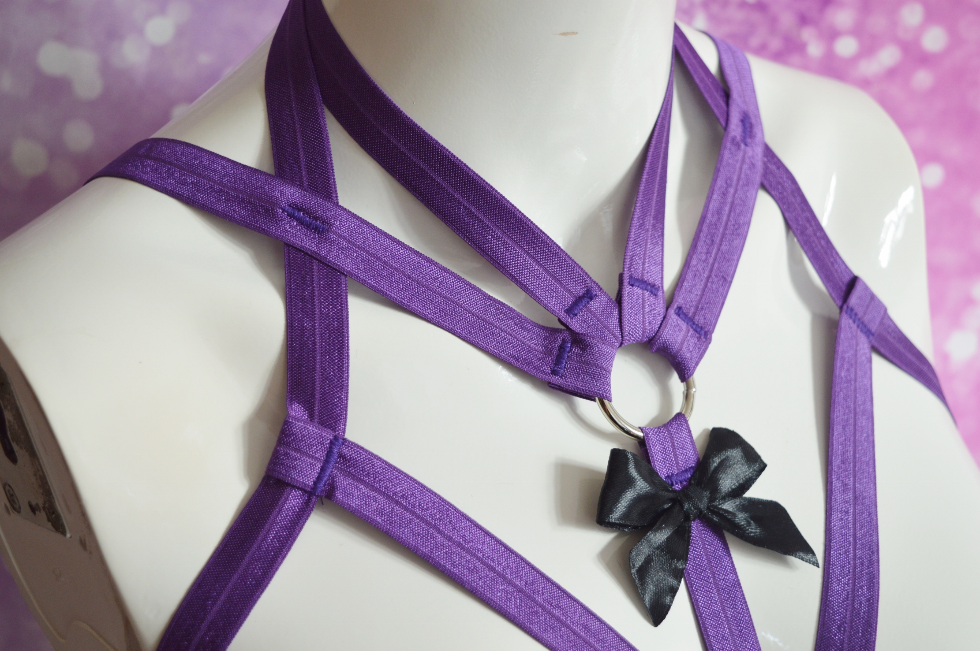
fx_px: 1305
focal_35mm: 48
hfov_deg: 41.1
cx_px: 490
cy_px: 326
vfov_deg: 28.0
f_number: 5
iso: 400
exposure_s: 1/100
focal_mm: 32
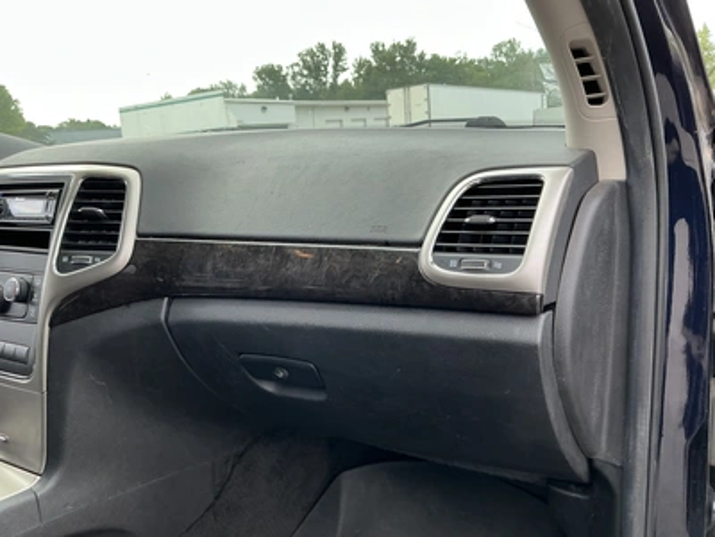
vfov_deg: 49.7
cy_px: 268
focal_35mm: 28
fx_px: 578
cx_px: 358
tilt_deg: -12.7
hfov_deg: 63.4
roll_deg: +3.9
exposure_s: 1/179
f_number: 1.8
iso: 20
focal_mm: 3
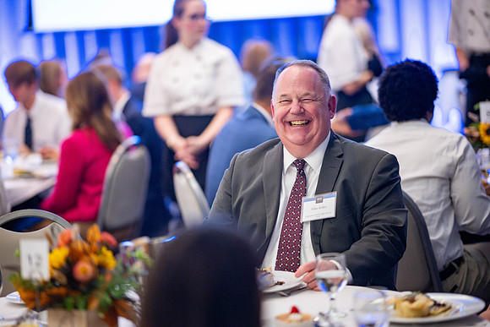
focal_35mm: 105
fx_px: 1429
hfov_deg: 19.5
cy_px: 164
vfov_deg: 13.0
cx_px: 245
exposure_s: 1/500
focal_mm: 105
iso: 6400
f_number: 1.4
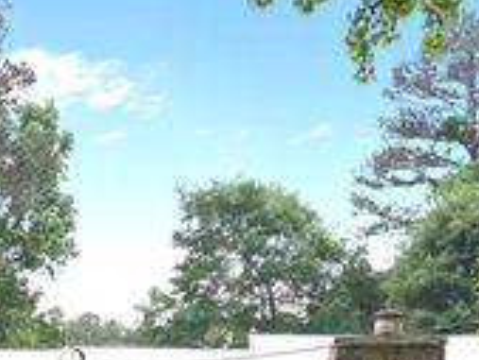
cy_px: 480
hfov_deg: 27.4
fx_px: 983
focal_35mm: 71
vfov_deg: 19.1
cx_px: 247
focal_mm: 8.67
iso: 100
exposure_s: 1/250
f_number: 1.8
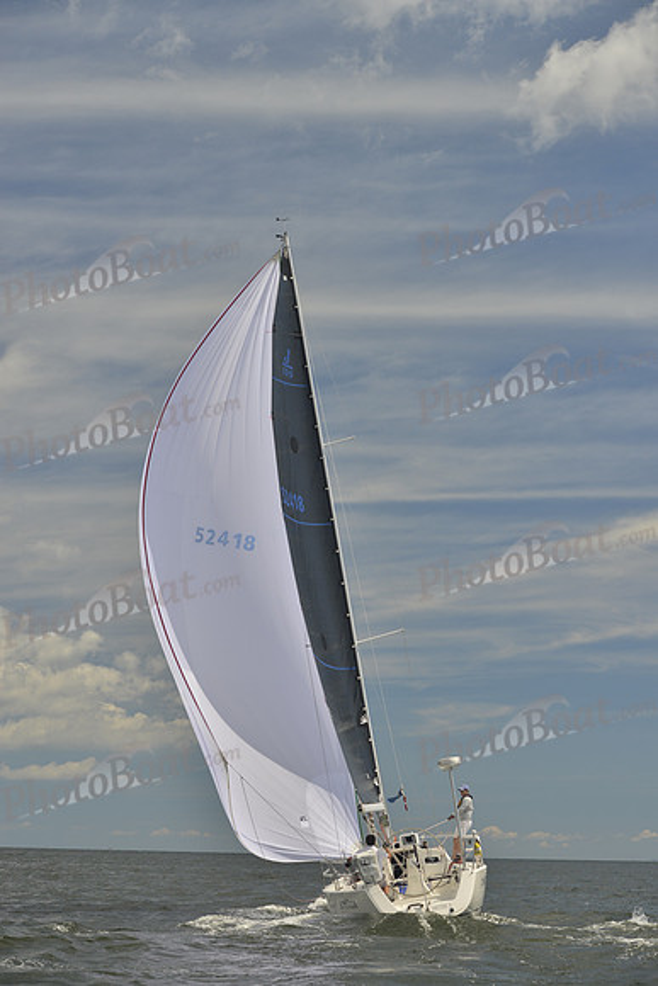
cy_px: 493
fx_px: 1918
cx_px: 329
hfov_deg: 19.5
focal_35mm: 70
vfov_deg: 28.8
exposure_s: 1/640
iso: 200
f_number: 7.1
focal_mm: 70
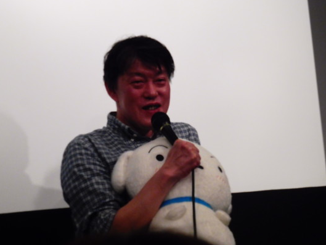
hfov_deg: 15.9
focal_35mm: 124
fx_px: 1168
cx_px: 162
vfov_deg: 12.0
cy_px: 123
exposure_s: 1/30
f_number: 5.3
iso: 400
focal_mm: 20.6
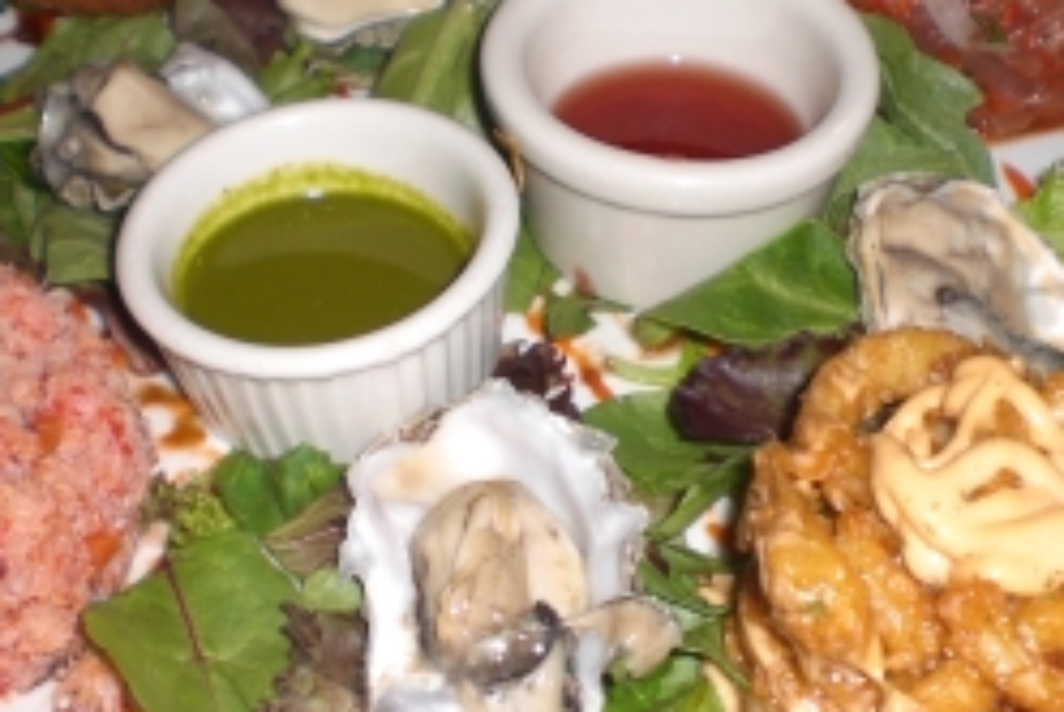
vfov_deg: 19.5
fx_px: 2071
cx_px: 553
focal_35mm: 70
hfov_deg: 28.8
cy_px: 326
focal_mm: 6.3
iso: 100
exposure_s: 1/60
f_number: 3.1
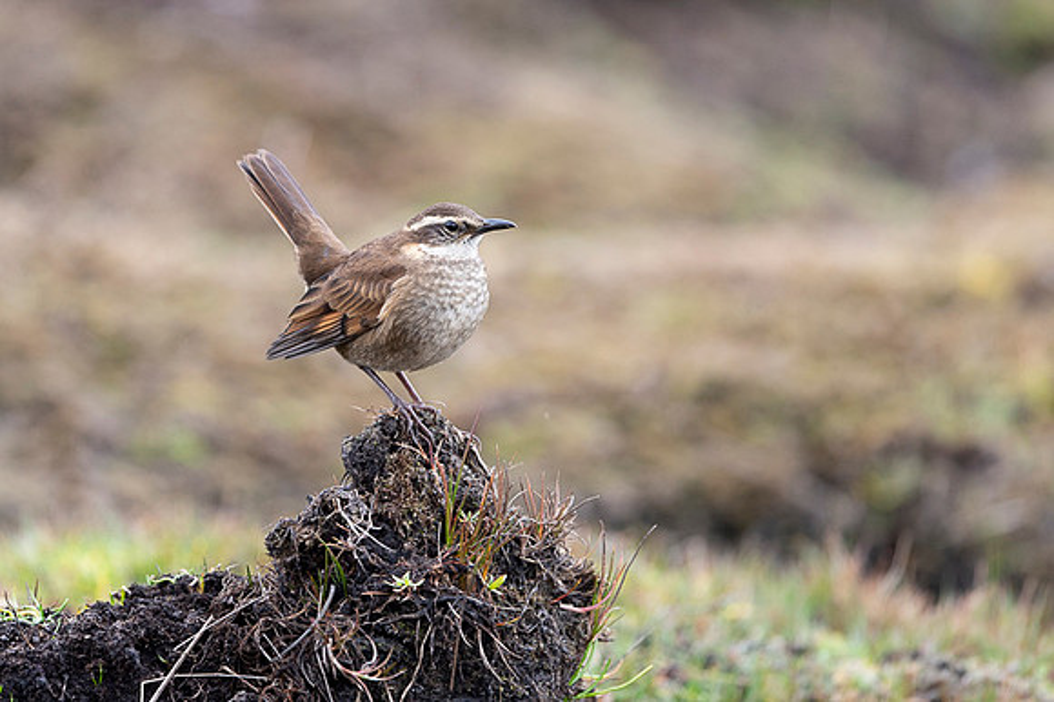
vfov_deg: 2.1
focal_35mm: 666
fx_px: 19473
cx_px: 459
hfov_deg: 3.1
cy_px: 235
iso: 800
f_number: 4
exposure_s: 1/2000
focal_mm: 500
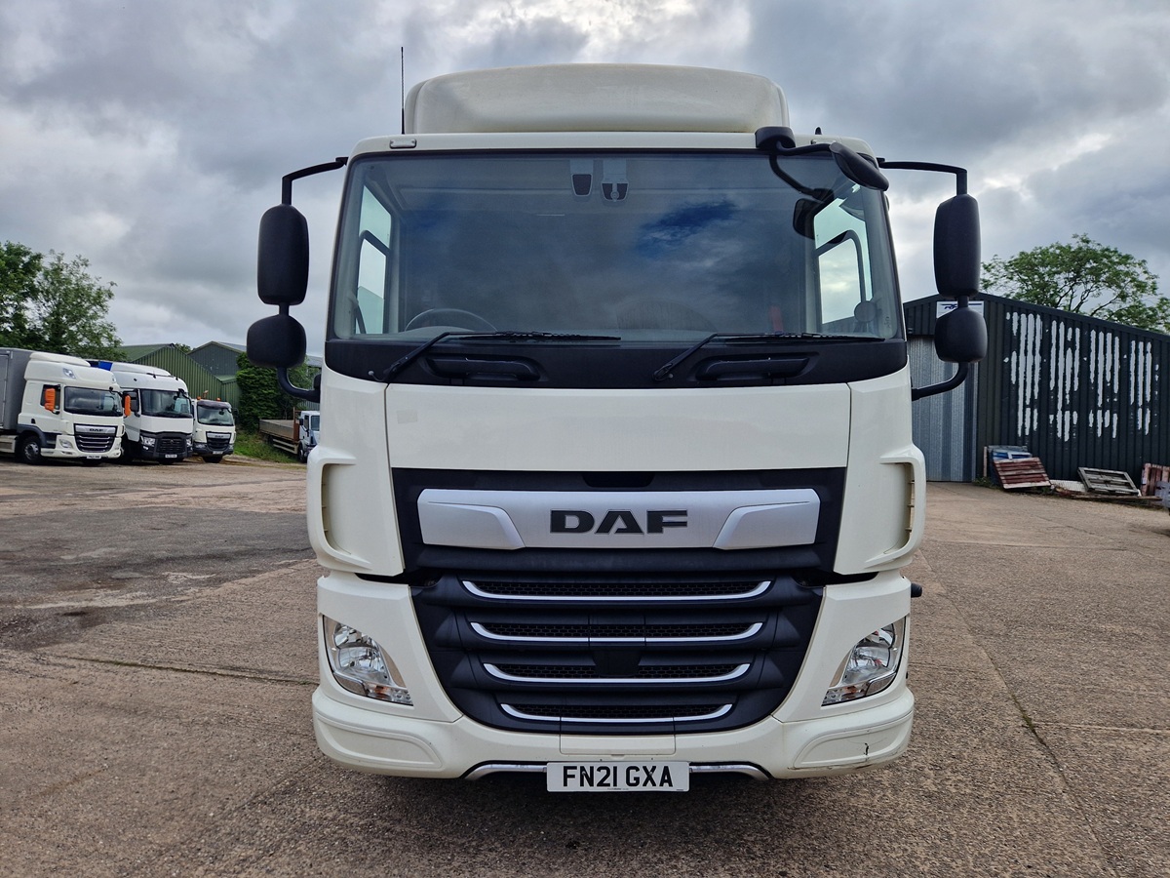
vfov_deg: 58.9
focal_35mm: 23
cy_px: 439
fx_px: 777
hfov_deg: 73.9
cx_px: 585
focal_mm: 5.4
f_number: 1.8
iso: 50
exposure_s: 1/786
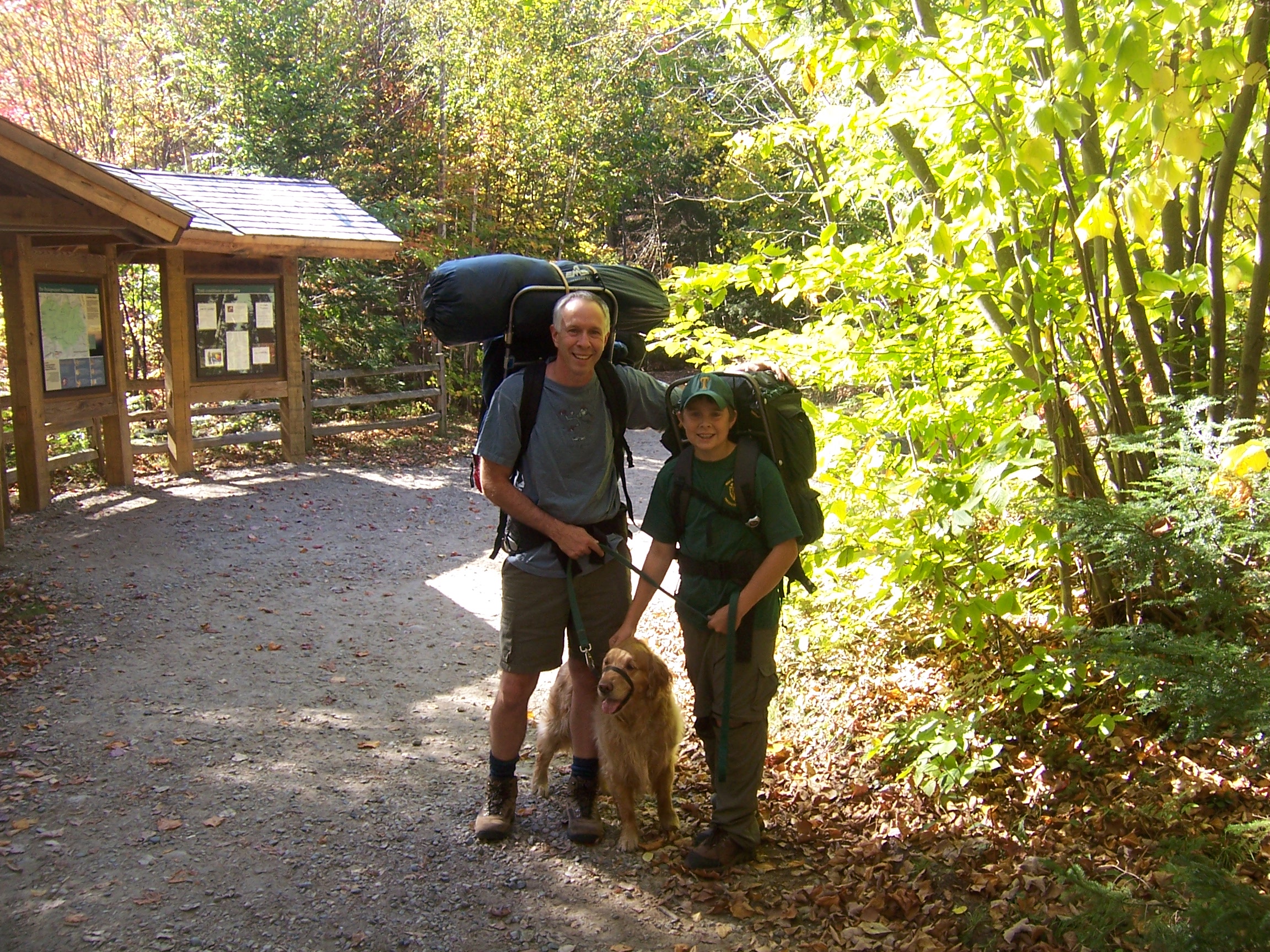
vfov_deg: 42.9
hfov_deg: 55.4
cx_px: 635
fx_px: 1211
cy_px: 476
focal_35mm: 33
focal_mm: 5.5
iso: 80
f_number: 3.4
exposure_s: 1/90
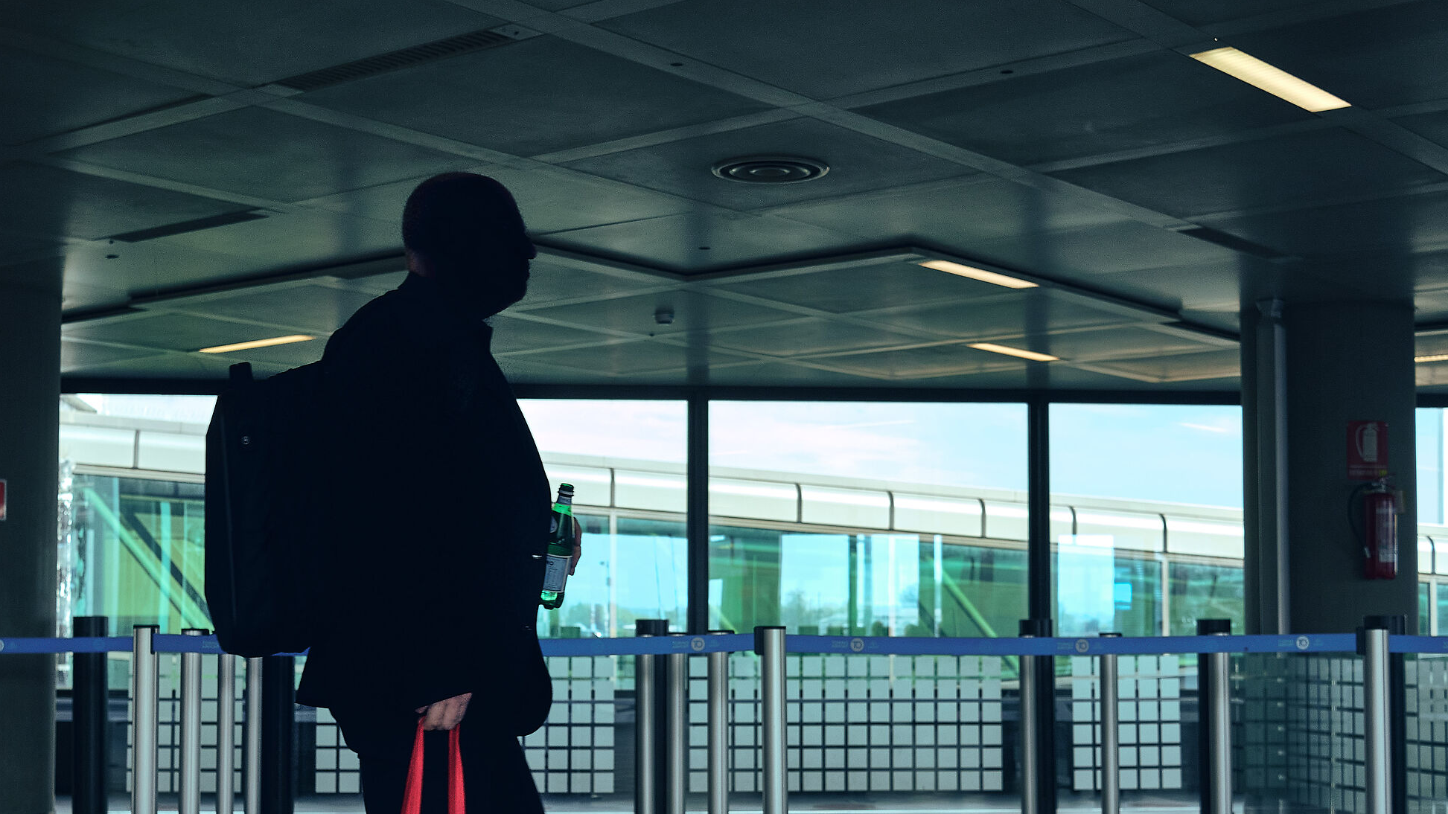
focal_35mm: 53
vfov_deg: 22.5
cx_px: 604
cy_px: 539
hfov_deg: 39.1
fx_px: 2035
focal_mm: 27
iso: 640
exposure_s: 1/250
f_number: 5
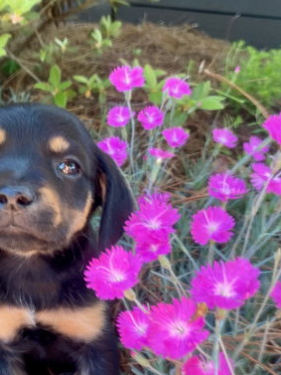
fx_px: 498
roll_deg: -3.7
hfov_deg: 30.8
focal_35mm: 46
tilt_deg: -32.0
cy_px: 262
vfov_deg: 40.5
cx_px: 57
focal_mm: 4.25
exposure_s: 1/121
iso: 100
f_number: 1.8
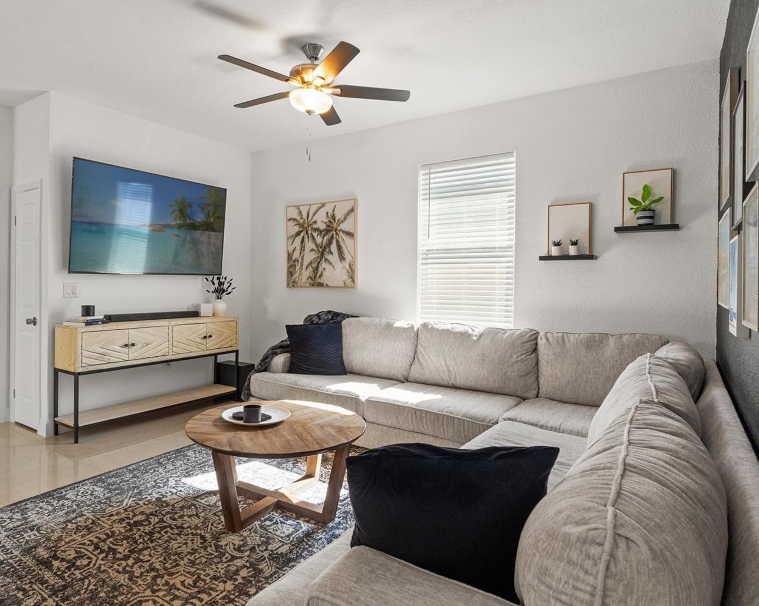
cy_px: 296
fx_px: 491
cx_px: 336
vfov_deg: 63.4
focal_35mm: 22
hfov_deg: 75.1
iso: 400
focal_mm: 12.5
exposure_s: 1/15
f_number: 7.1
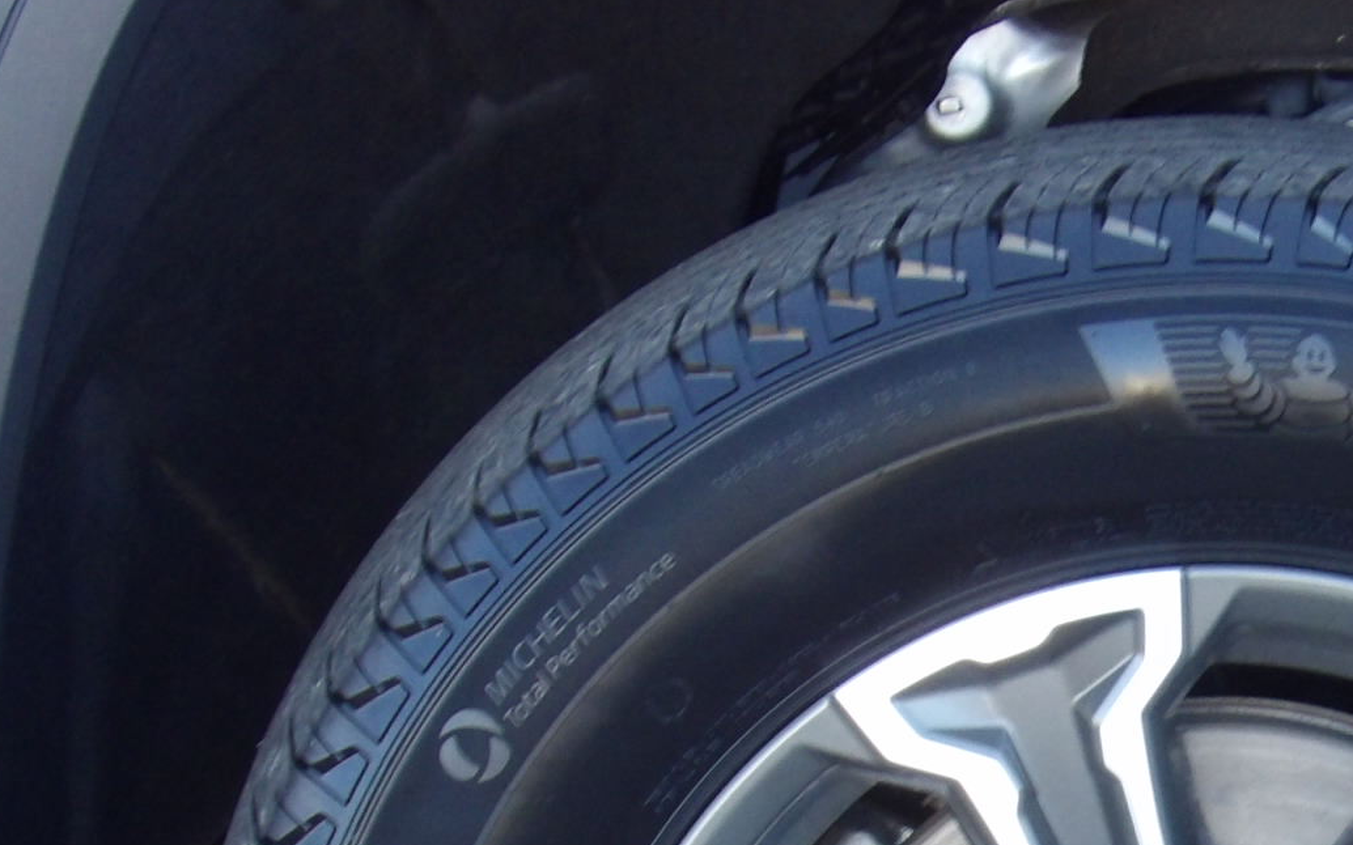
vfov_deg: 3.4
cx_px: 1280
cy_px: 1079
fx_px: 14010
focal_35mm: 380
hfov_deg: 5.5
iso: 202
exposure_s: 1/50
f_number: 4.3
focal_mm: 25.6
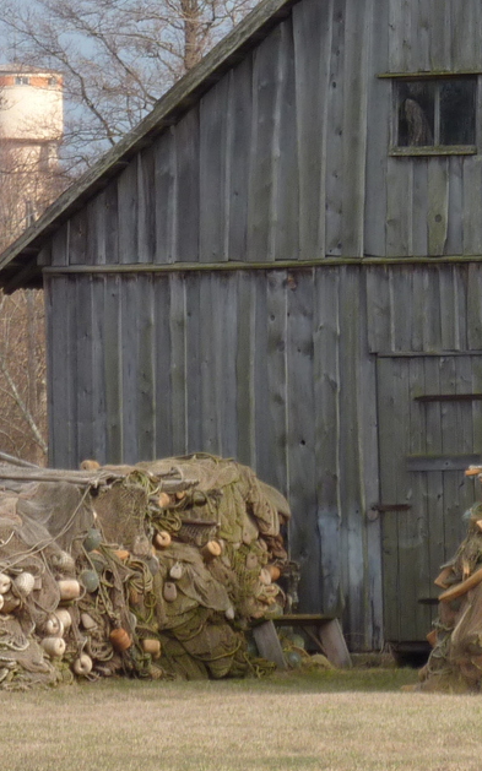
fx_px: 6748
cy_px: 284
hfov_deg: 4.1
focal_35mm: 321
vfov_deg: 6.5
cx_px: 665
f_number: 4.4
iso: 80
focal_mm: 19.5
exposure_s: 1/160
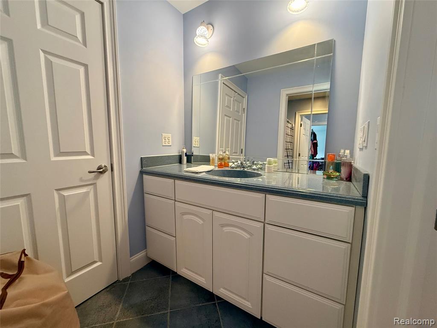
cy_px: 164
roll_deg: -0.3
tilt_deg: -6.2
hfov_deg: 102.1
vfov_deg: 85.7
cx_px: 218
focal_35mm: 14
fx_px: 177
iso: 320
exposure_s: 1/60
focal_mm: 2.22
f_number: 2.2
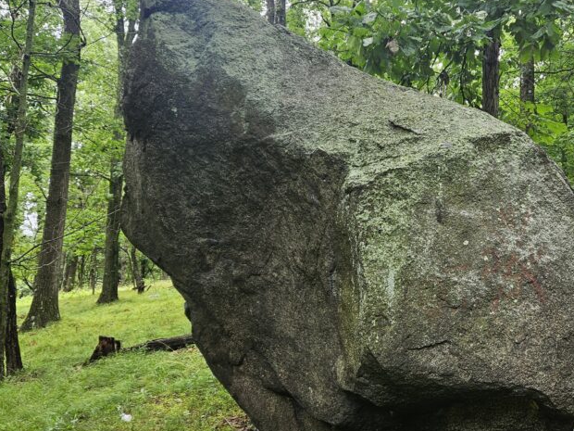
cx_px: 378
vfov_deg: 37.7
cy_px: 229
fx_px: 630
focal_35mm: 38
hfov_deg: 48.2
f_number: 1.8
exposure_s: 1/180
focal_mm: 5.4
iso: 64
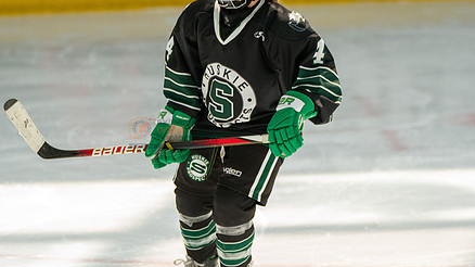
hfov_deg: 6.7
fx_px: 4079
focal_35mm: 324
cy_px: 143
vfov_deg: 3.7
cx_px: 185
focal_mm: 186
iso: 1600
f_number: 3.5
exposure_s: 1/2500
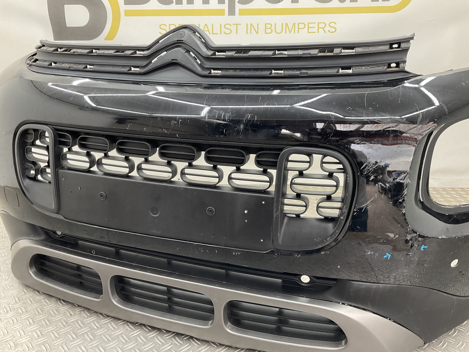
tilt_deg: -20.6
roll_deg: -1.4
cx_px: 234
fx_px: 393
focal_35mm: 29
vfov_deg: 48.2
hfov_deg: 61.7
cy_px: 176
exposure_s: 1/50
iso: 40
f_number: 1.8
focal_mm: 3
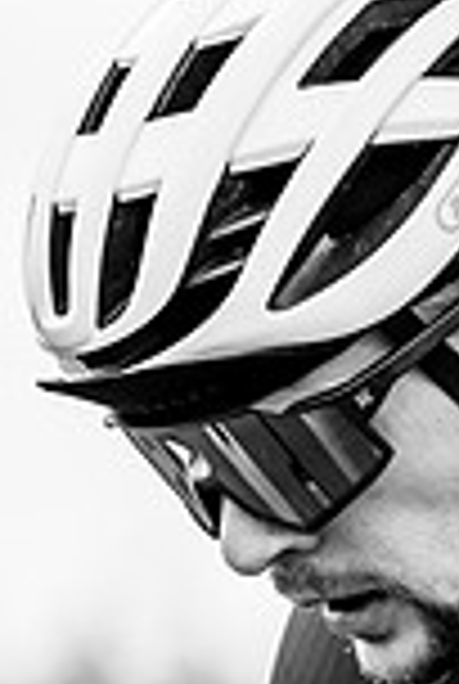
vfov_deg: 3.7
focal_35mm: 558
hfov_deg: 2.5
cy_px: 909
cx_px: 772
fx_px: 10623
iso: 200
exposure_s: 1/1250
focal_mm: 126
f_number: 3.2
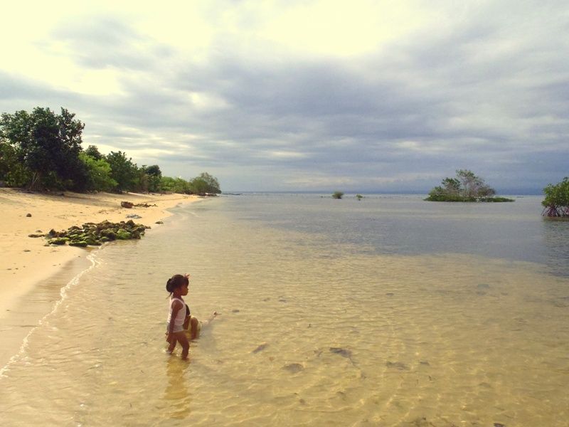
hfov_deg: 63.4
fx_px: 460
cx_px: 284
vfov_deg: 49.7
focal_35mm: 28
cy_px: 214
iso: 400
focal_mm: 5
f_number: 10
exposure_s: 1/500
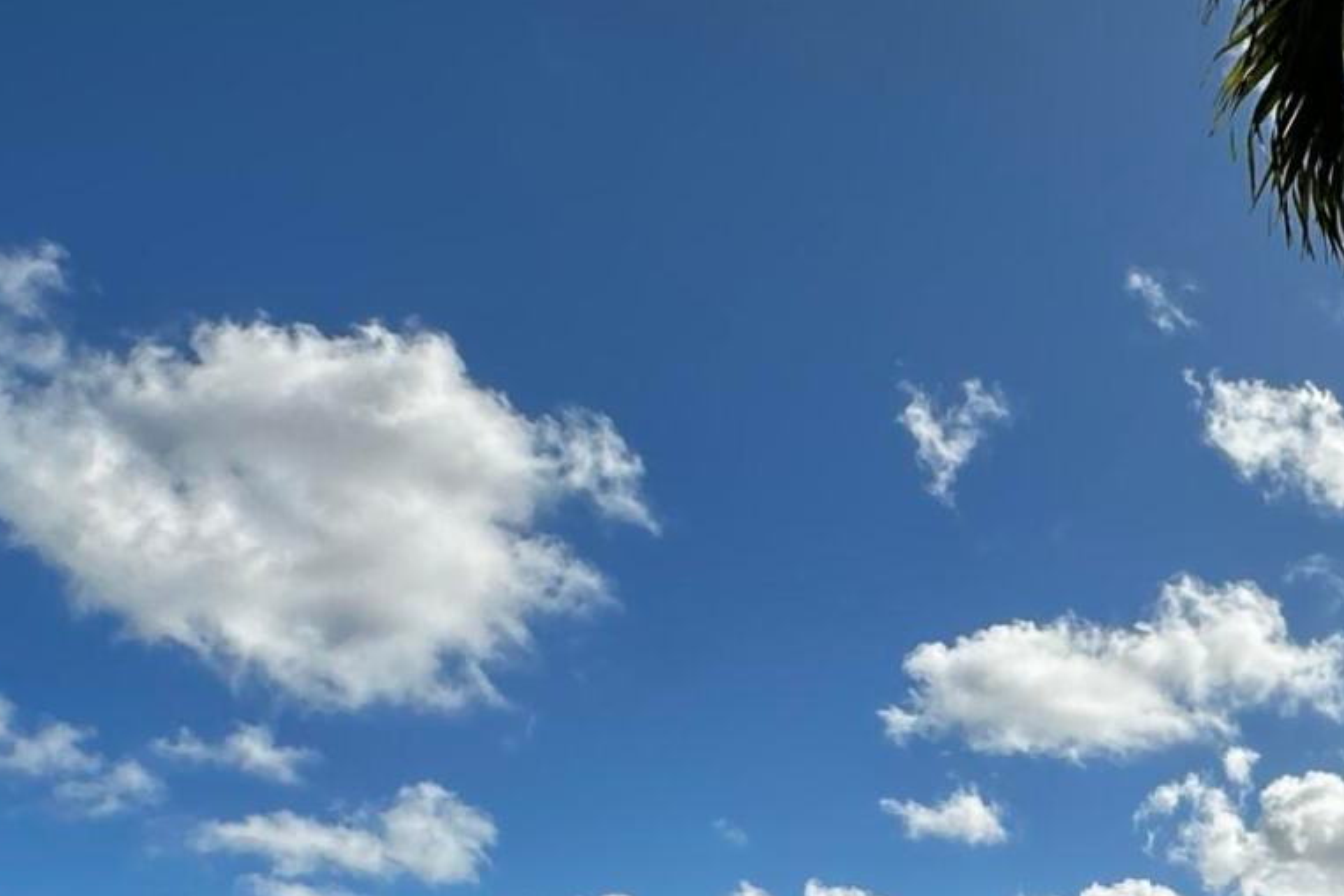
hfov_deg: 35.5
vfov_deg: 23.2
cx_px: 988
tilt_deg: +8.2
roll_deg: +1.7
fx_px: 2053
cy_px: 970
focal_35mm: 55
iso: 50
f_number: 2.2
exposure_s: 1/3731
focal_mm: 2.22
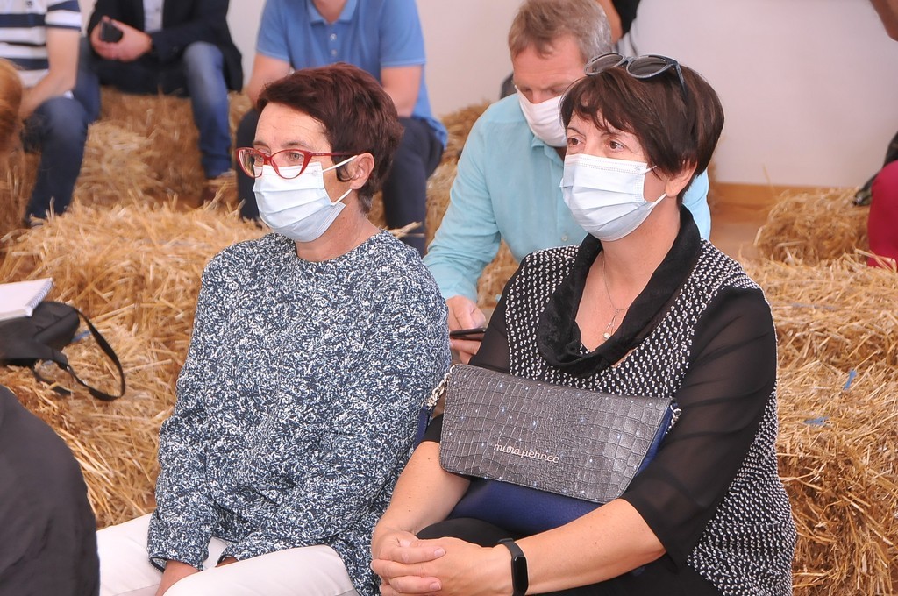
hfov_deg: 21.9
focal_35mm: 93
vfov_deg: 14.7
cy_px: 298
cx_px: 449
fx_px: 2317
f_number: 7.1
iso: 800
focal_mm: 62
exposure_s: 1/60
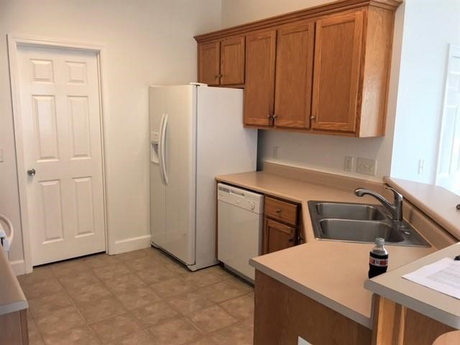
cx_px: 230
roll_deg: -1.1
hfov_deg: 61.7
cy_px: 172
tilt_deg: -9.2
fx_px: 385
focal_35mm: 29
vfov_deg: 48.2
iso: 25
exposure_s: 1/15
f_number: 2.2
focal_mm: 4.15
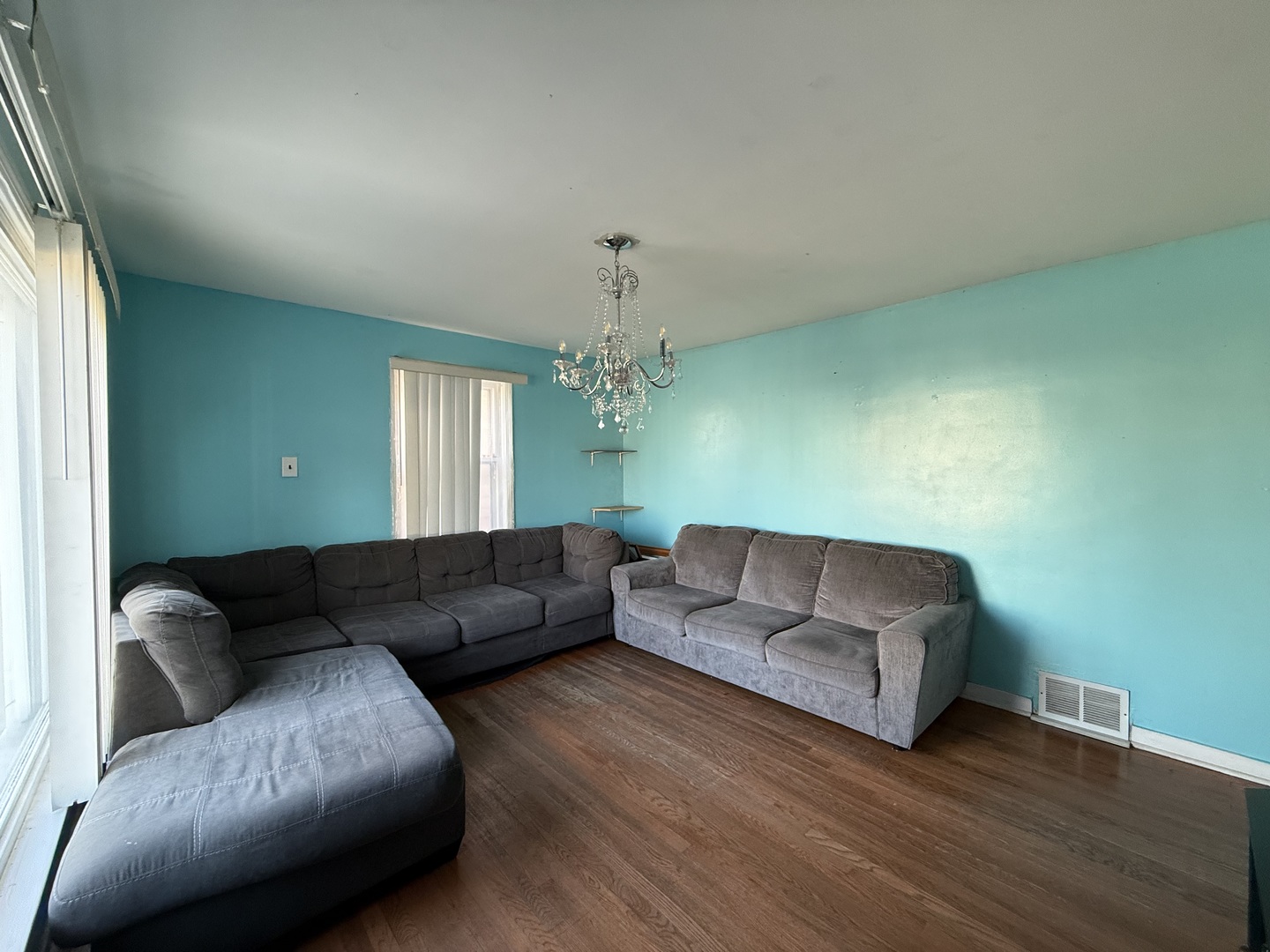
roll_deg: +0.7
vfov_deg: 85.7
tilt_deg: -0.8
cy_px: 476
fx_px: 514
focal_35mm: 14
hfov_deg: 102.1
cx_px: 635
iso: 250
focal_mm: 2.22
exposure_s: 1/60
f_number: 2.2
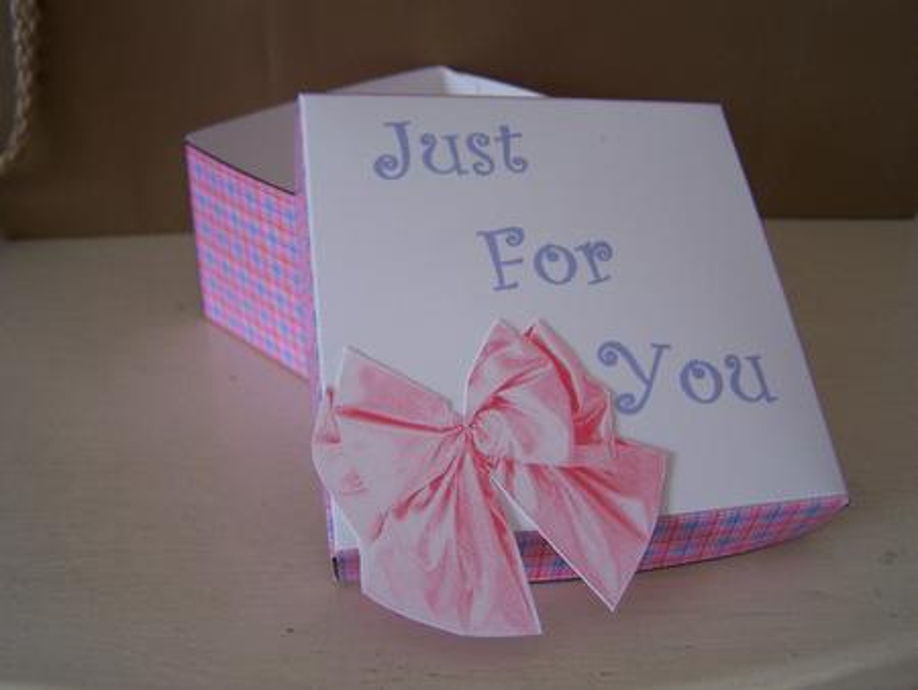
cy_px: 345
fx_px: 1008
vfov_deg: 37.8
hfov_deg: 49.0
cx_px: 459
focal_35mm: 38
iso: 140
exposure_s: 1/30
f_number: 2.8
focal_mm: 6.3
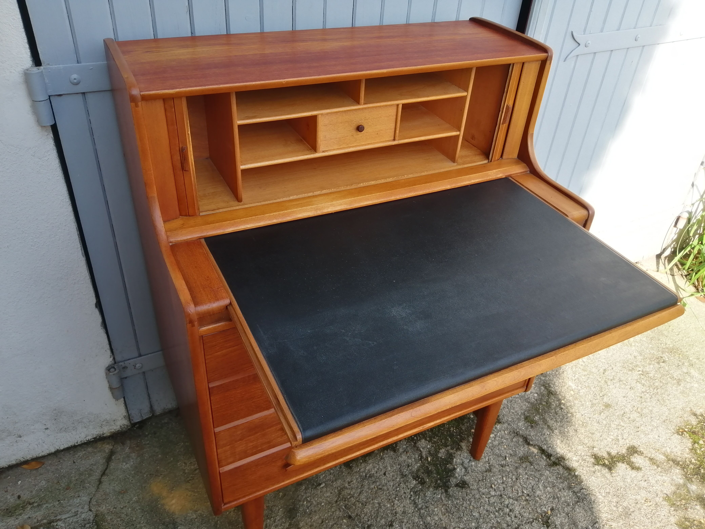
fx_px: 530
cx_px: 352
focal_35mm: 26
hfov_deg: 67.3
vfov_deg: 53.1
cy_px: 264
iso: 50
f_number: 1.8
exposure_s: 1/237
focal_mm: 3.6
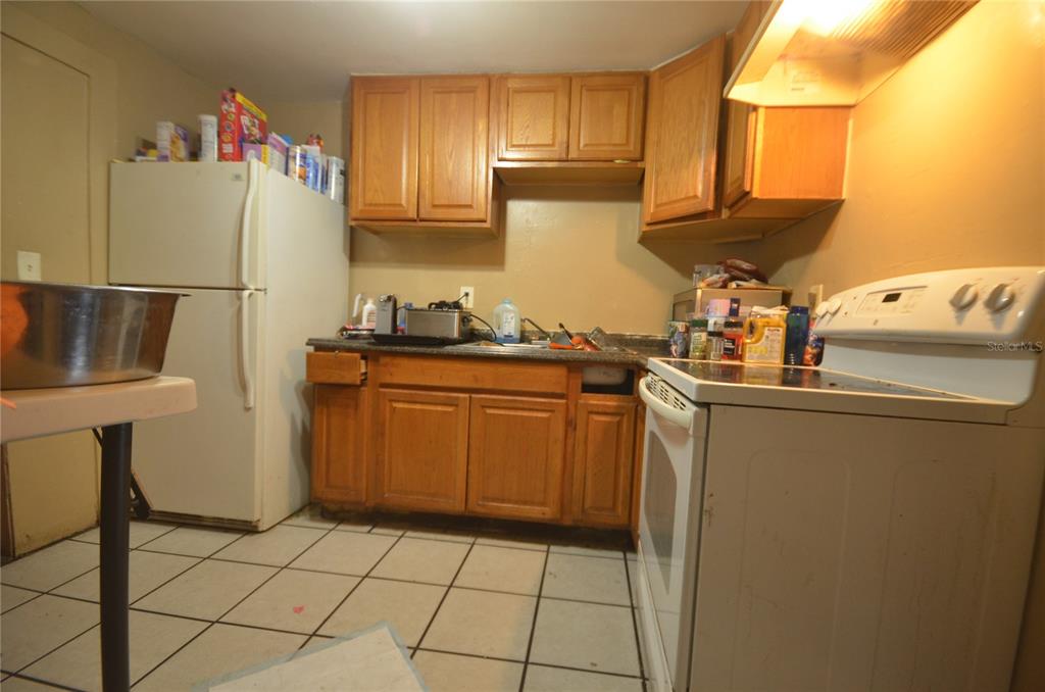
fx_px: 434
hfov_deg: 100.5
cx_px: 522
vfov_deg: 77.1
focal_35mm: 15
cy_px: 346
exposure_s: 1/20
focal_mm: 10
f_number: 4
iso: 800
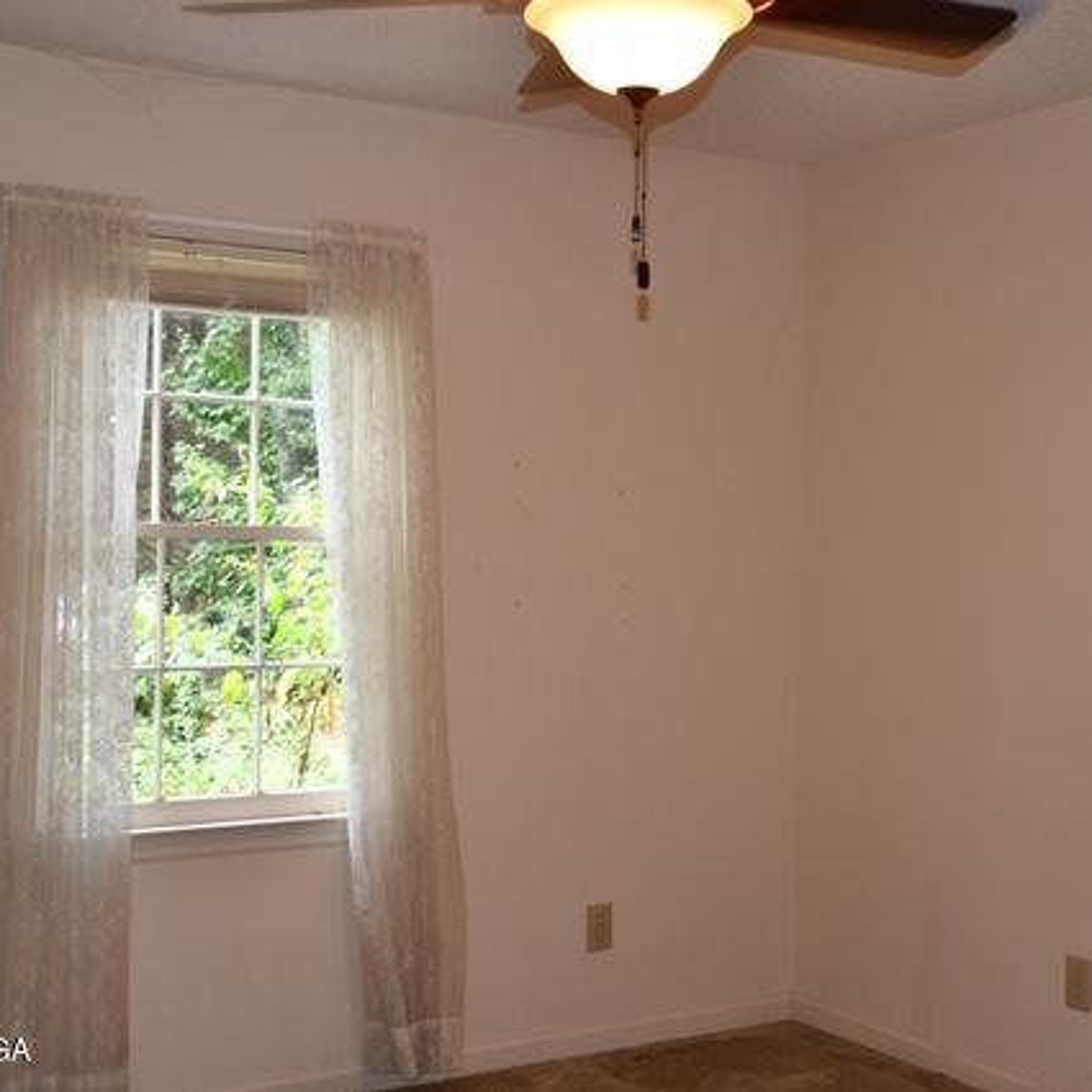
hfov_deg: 34.0
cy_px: 547
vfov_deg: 34.0
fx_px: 1785
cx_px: 635
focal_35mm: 50
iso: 400
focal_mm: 26
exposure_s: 1/60
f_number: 3.8
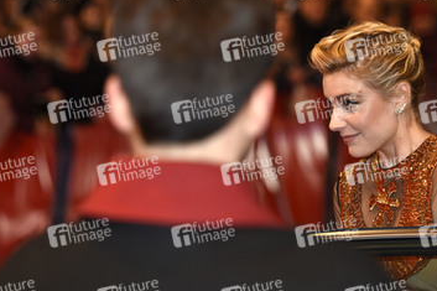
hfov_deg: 8.8
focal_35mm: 234
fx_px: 2839
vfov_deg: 5.9
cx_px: 220
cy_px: 140
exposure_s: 1/320
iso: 640
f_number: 3.2
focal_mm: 122
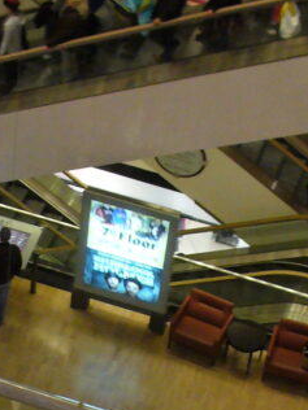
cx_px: 91
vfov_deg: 16.0
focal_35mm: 120
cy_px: 439
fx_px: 1424
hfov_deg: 12.3
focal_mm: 6.1
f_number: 2.8
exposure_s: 1/15
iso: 200
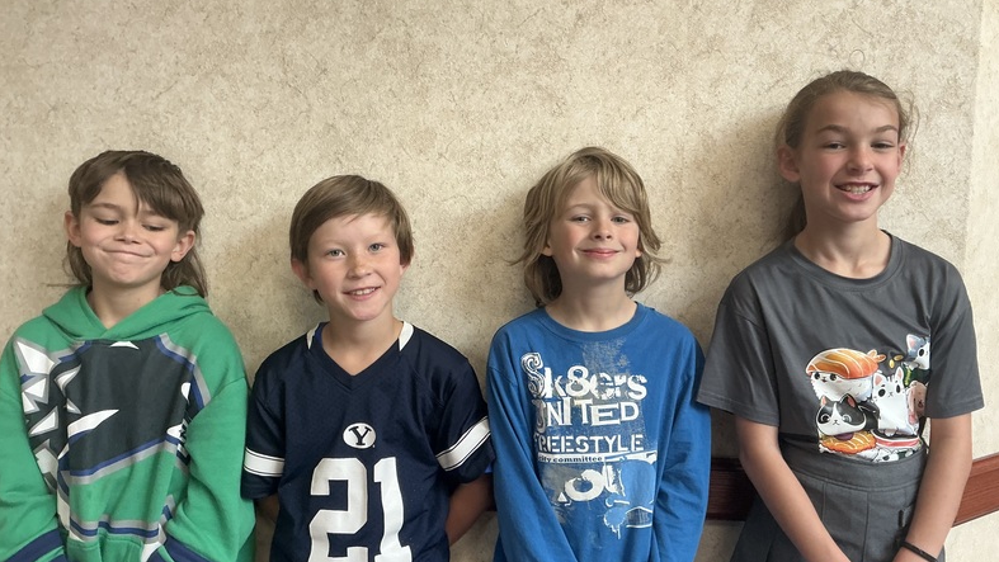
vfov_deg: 37.8
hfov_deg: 62.6
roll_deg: -0.4
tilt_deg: -6.8
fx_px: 821
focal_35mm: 31
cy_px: 302
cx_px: 505
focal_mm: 3
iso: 80
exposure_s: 1/60
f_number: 1.8
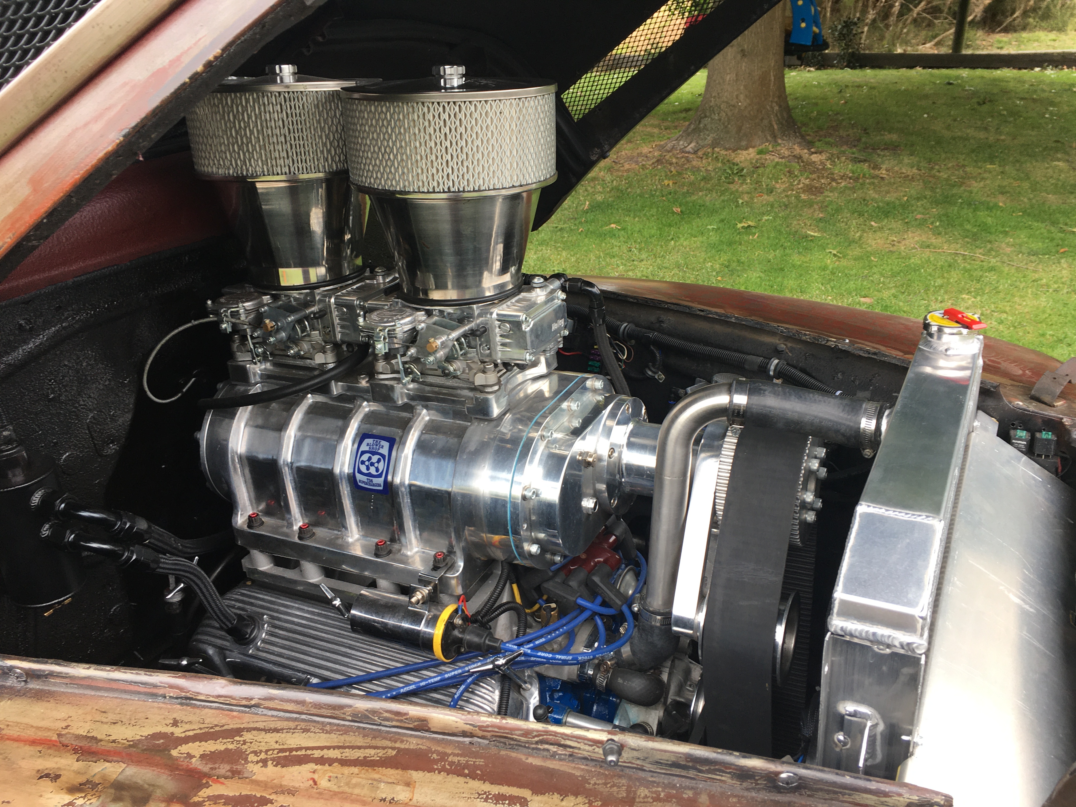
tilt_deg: -27.2
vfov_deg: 48.2
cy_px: 404
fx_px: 901
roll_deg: +1.7
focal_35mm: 29
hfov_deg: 61.7
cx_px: 538
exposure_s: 1/131
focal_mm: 4.15
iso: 25
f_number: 2.2
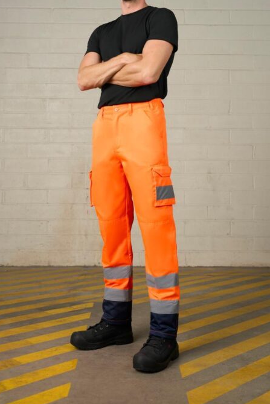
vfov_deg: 41.7
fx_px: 528
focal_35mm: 47
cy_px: 163
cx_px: 133
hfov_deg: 28.7
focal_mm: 35
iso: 400
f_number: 3.5
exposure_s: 1/160
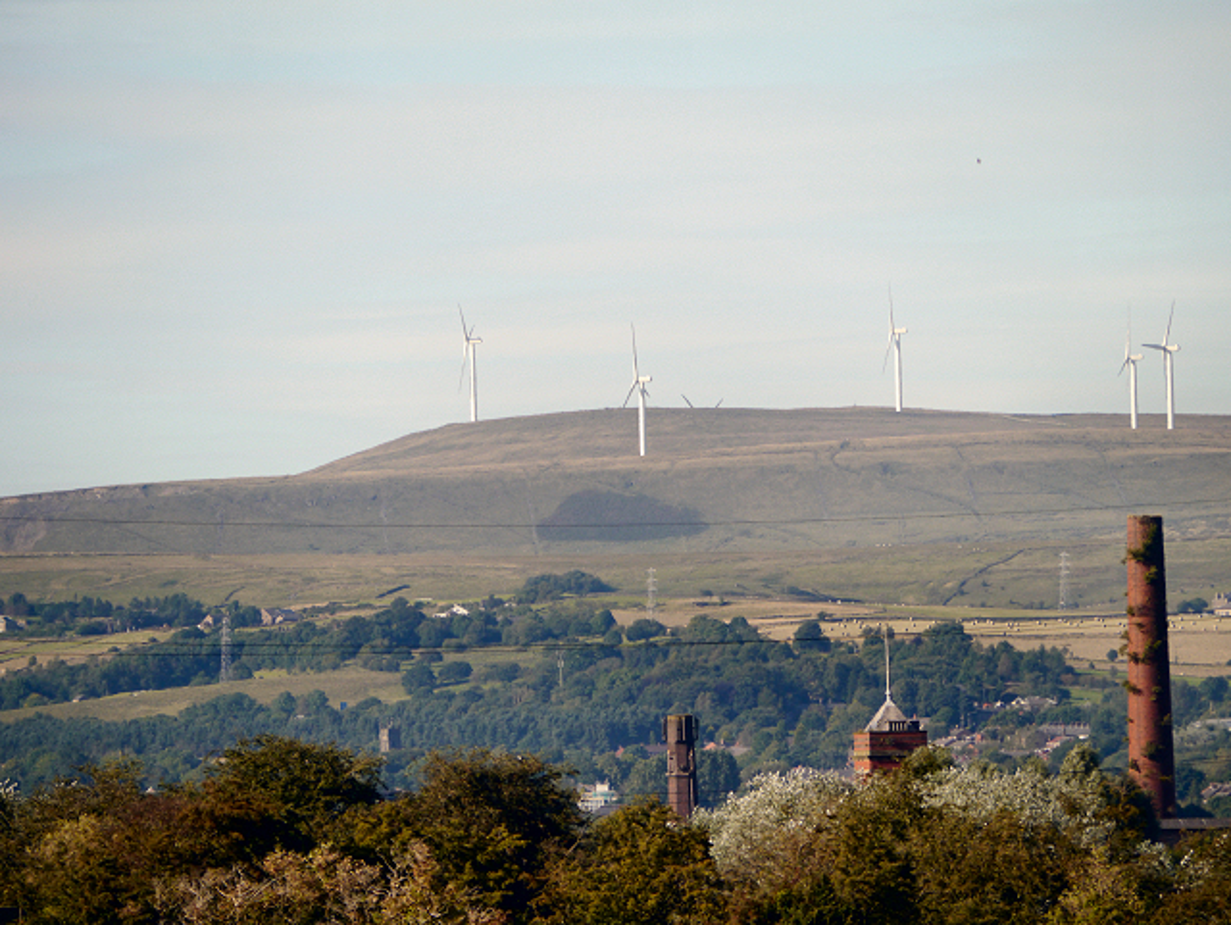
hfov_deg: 5.0
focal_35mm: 400
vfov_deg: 3.7
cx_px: 616
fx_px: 14235
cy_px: 462
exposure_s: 1/800
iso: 400
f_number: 8
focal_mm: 200
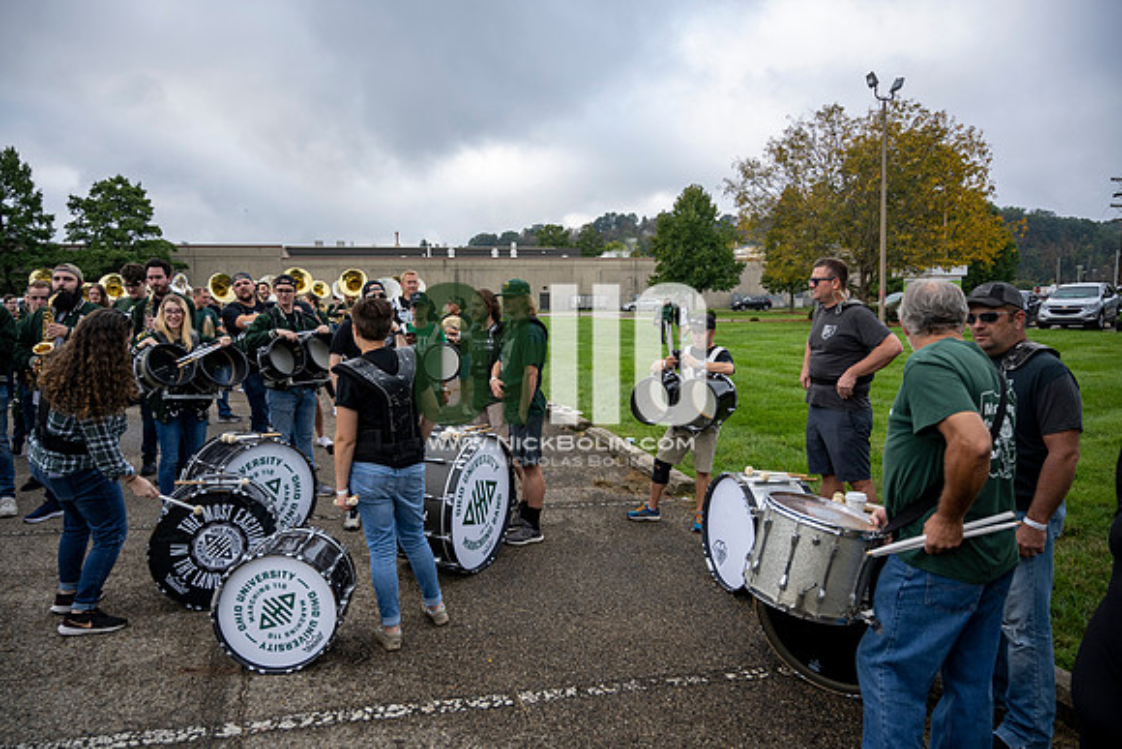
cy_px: 374
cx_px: 561
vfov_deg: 53.2
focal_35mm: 24
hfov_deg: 73.7
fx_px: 748
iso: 400
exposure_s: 1/800
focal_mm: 24
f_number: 4
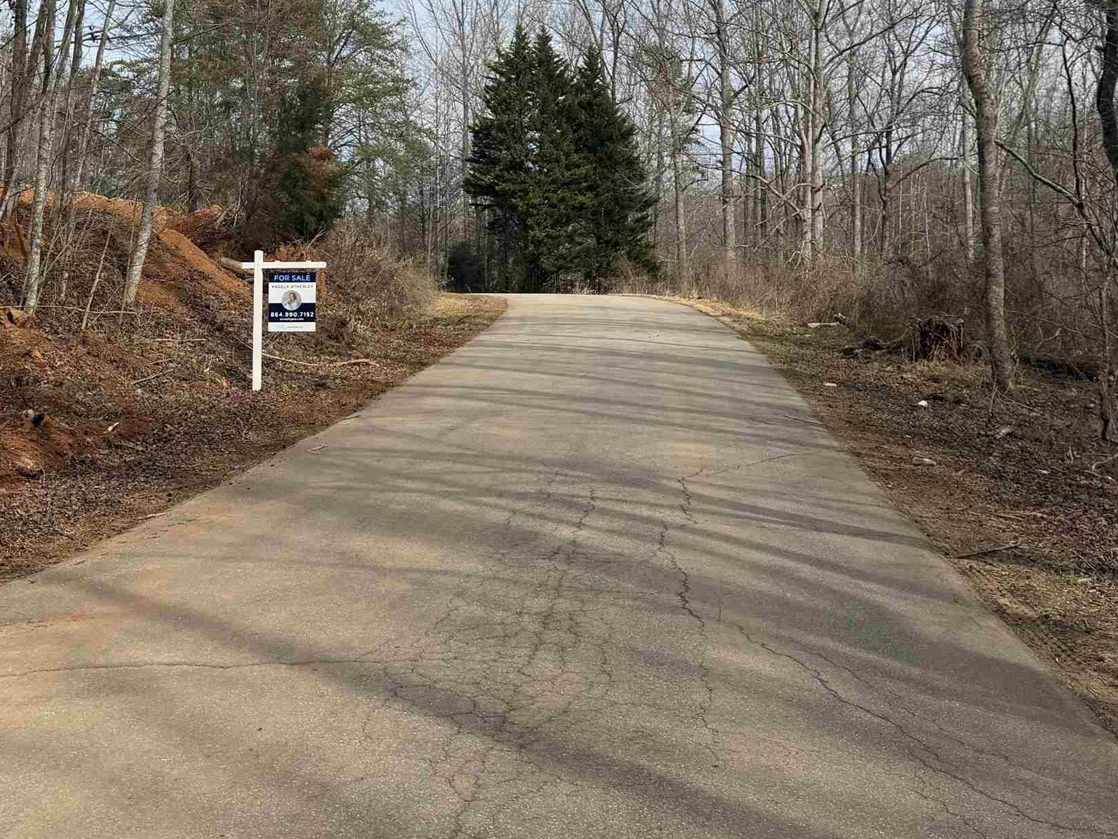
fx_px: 1454
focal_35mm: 45
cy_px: 240
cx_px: 517
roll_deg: -1.3
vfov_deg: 31.8
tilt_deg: +3.2
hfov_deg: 42.0
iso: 80
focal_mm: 6.76
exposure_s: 1/3279
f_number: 1.78
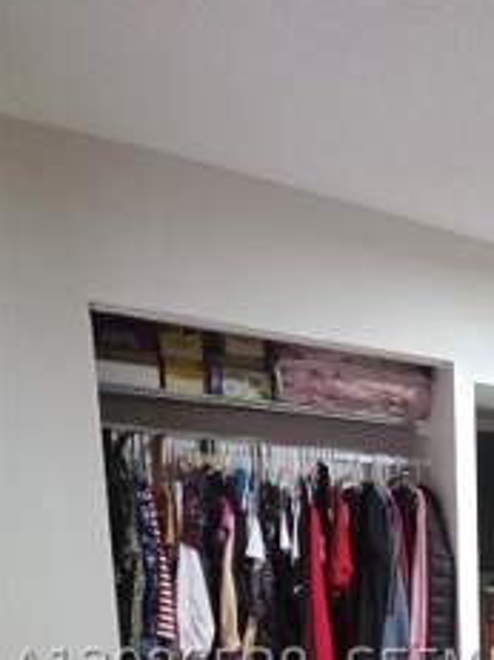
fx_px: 686
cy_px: 669
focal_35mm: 36
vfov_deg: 43.5
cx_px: 682
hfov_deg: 29.5
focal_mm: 2.2
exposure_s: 1/60
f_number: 2.2
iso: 1250
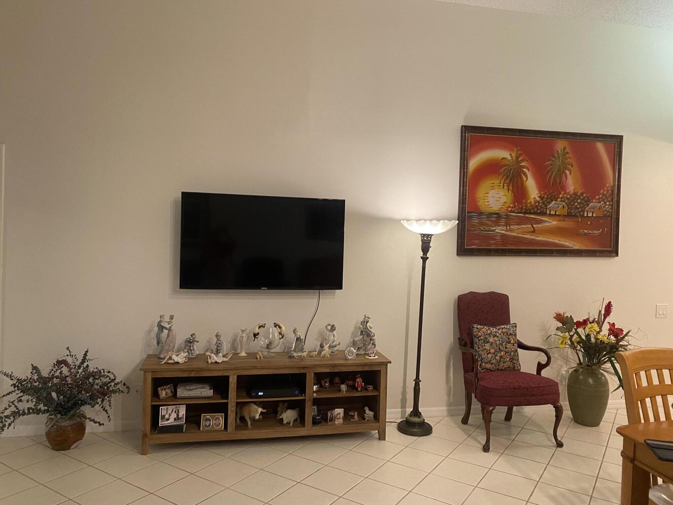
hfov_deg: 67.3
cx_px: 336
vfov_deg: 53.1
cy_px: 252
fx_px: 505
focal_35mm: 26
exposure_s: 1/60
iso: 250
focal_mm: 4.25
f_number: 1.8
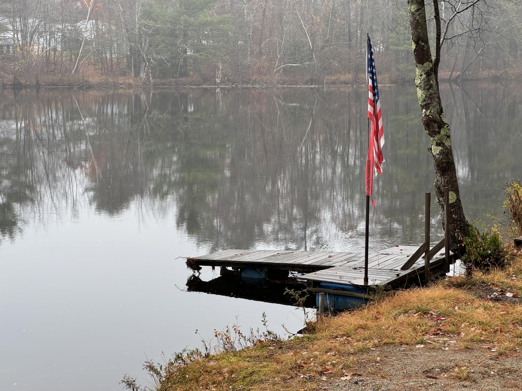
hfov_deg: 25.3
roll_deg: -0.3
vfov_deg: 19.1
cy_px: 196
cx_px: 261
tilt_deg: -6.2
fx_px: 1161
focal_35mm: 77
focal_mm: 9
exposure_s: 1/99
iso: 40
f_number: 2.8
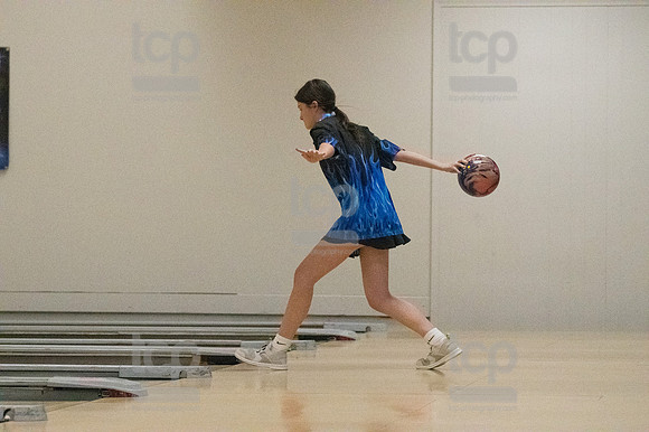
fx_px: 3135
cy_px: 216
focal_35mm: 174
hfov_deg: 11.8
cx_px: 324
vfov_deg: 7.9
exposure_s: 1/1250
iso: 10000
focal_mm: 116
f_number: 4
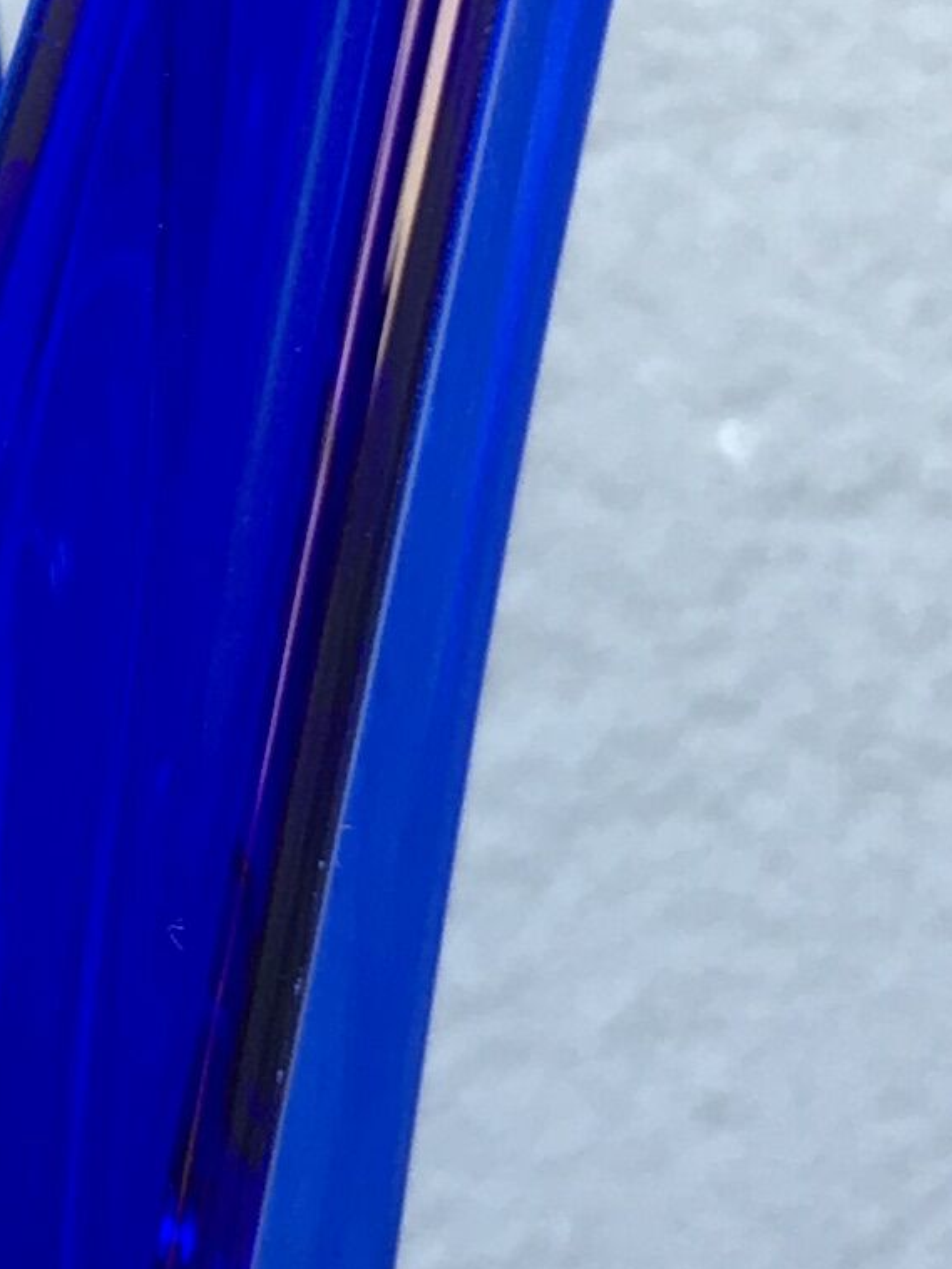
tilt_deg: -0.4
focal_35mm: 154
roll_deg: +0.5
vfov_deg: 12.8
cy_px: 421
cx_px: -607
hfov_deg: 9.3
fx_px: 5649
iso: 32
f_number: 2.2
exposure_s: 1/100
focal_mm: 4.15
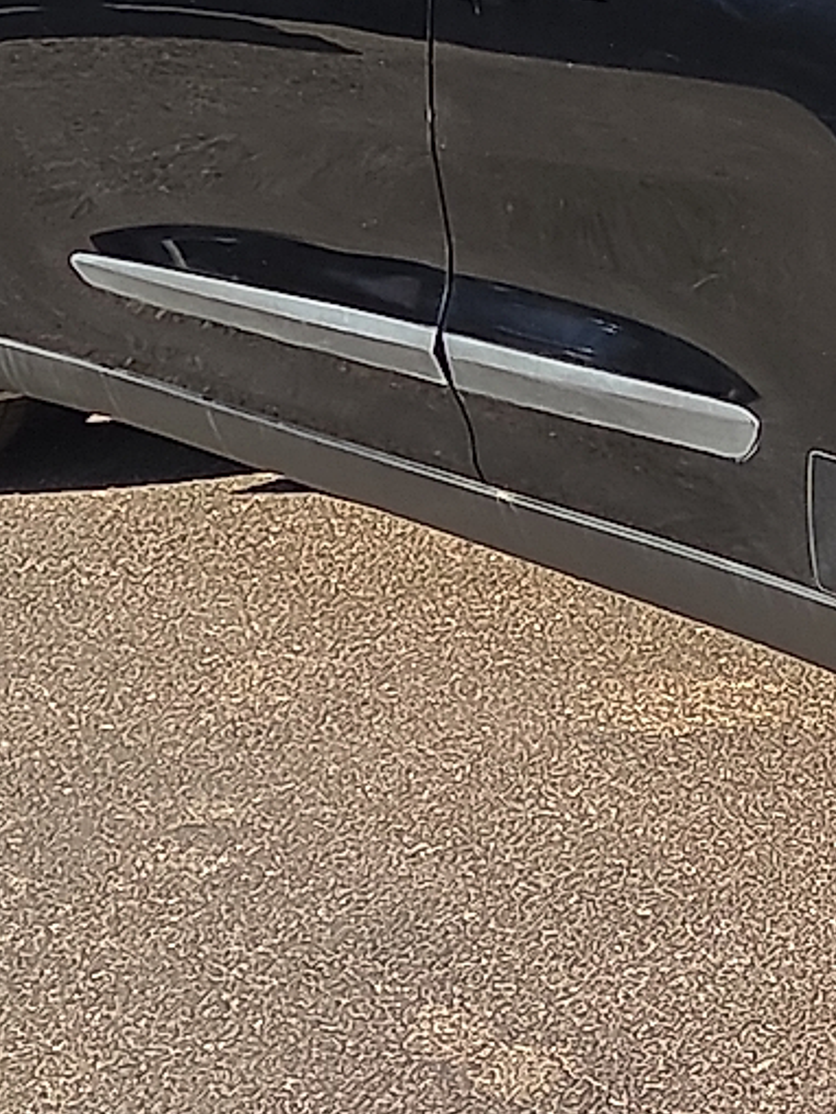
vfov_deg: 14.8
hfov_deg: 10.9
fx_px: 4249
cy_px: 96
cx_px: 1208
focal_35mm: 132
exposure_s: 1/1000
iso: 25
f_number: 1.8
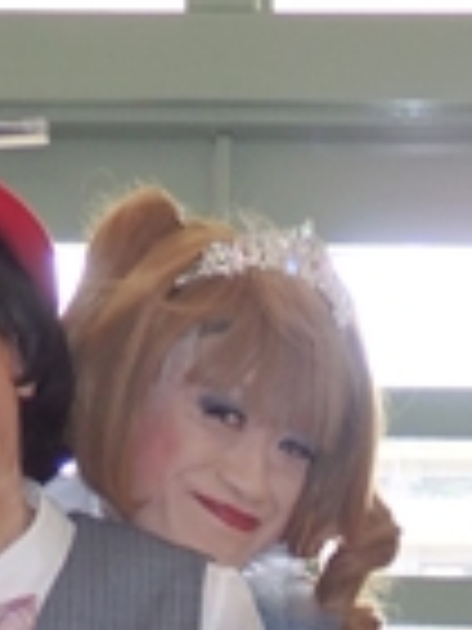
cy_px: 1116
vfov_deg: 17.4
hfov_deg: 15.9
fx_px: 1691
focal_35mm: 93
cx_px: 283
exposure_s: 1/80
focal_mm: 4.5
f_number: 3
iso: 125
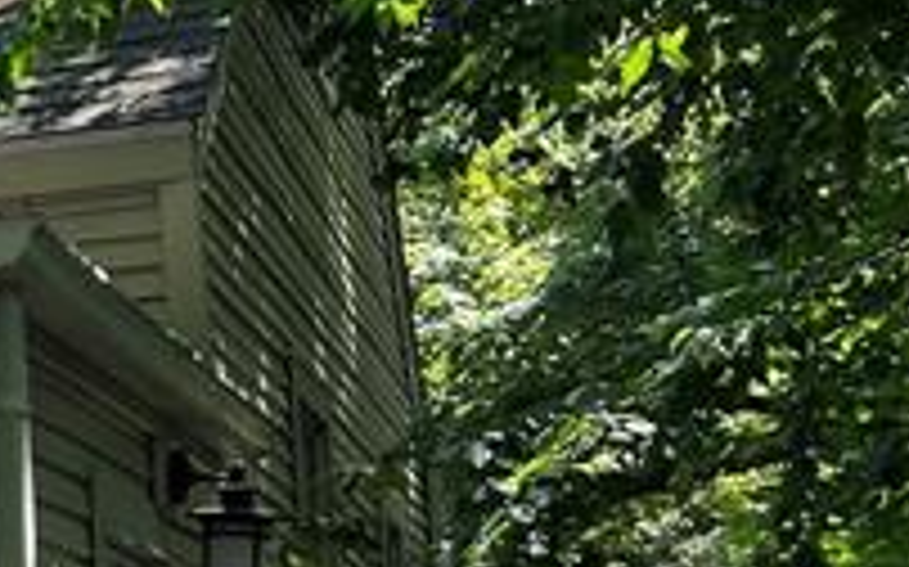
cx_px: -1323
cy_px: 472
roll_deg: +0.9
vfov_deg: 9.3
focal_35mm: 140
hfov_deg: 11.9
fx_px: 3466
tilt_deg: +6.1
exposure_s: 1/1431
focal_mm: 5.7
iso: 50
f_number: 1.5
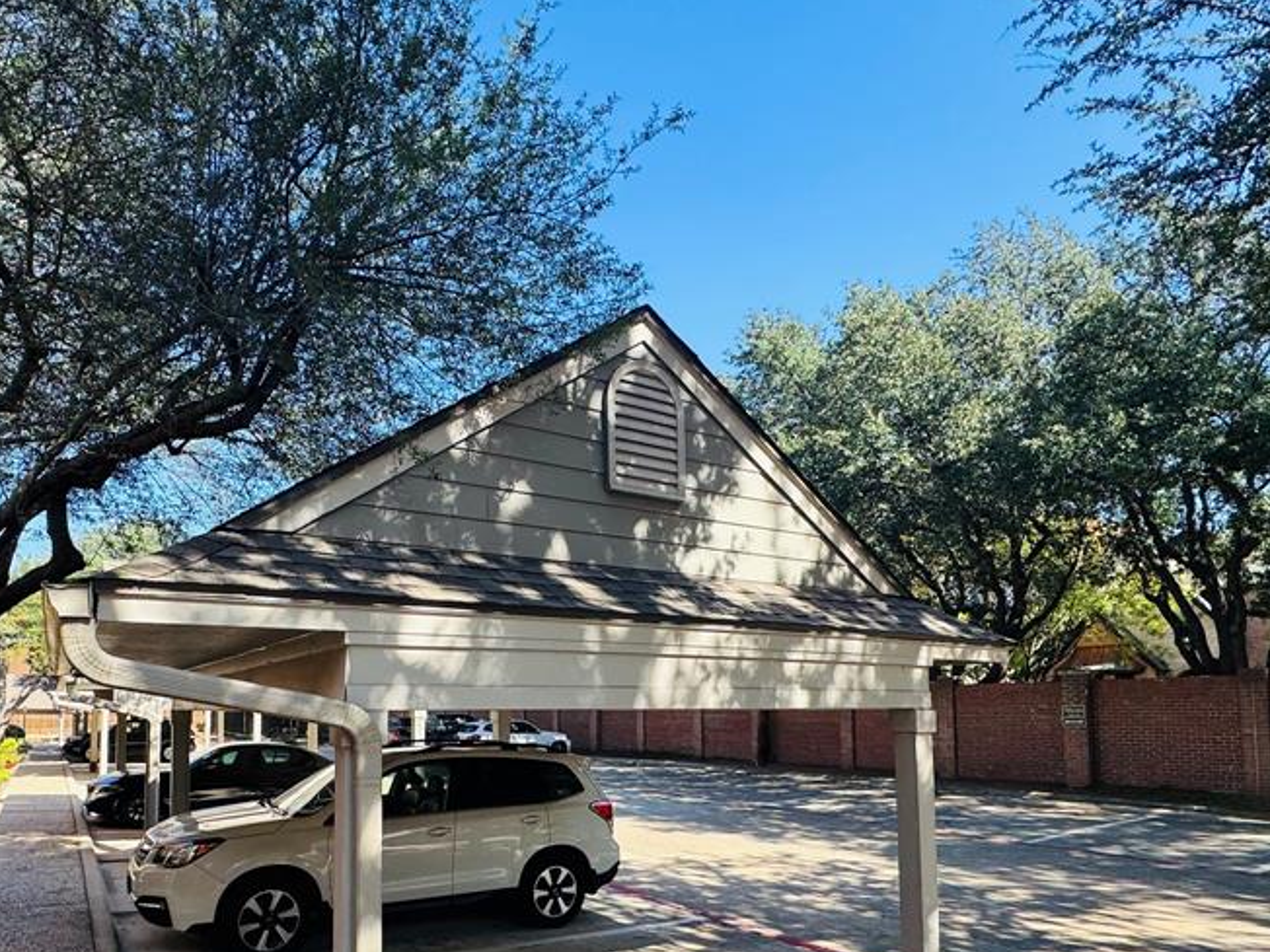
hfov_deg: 75.7
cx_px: 524
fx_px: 807
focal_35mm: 22
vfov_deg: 59.1
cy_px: 666
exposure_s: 1/332
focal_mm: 2.22
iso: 40
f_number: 2.2
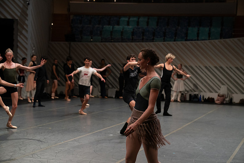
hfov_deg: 28.8
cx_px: 122
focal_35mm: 70
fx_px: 475
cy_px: 82
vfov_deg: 19.5
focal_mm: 70
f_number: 4
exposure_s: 1/400
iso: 3200
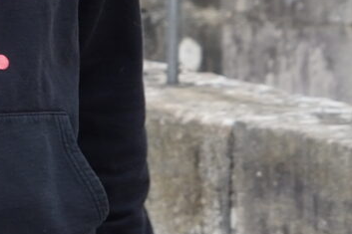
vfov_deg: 1.8
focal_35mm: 748
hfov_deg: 2.7
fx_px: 7310
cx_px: -300
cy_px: 326
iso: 250
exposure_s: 1/160
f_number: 7.1
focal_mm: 103
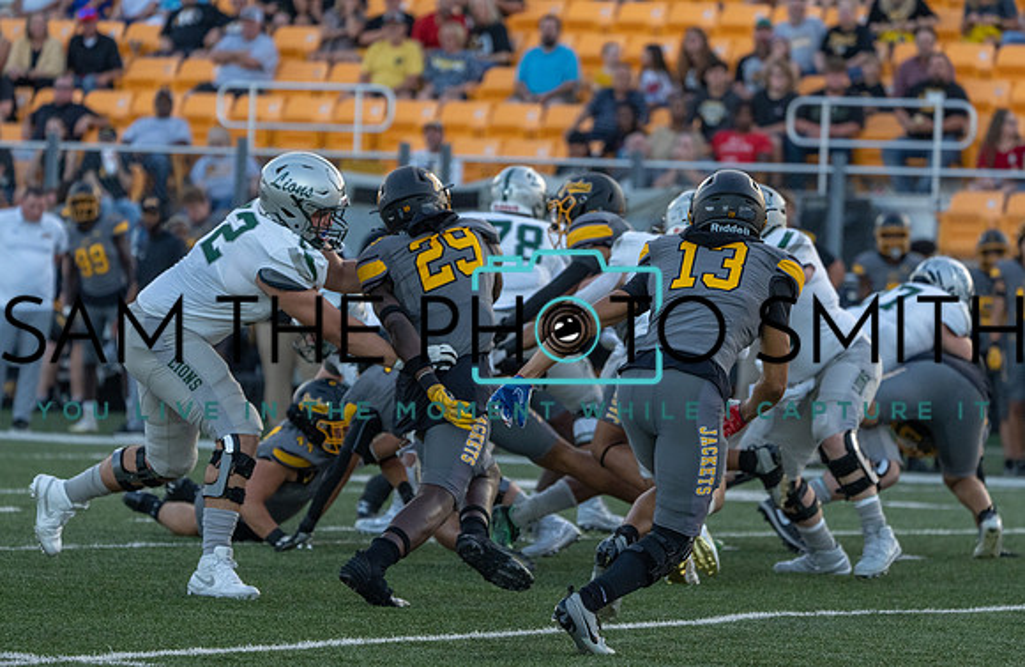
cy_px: 374
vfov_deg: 4.5
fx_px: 8400
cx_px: 561
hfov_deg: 7.0
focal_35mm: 297
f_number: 5.6
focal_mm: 262
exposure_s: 1/1000
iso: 2000
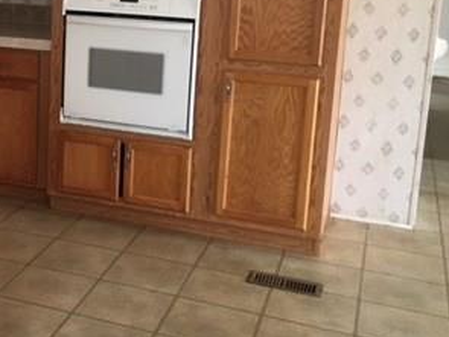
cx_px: -12
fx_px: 817
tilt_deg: -11.4
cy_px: 75
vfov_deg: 23.0
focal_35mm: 63
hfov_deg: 28.6
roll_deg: -2.0
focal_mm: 4.15
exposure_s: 1/30
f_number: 2.2
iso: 100
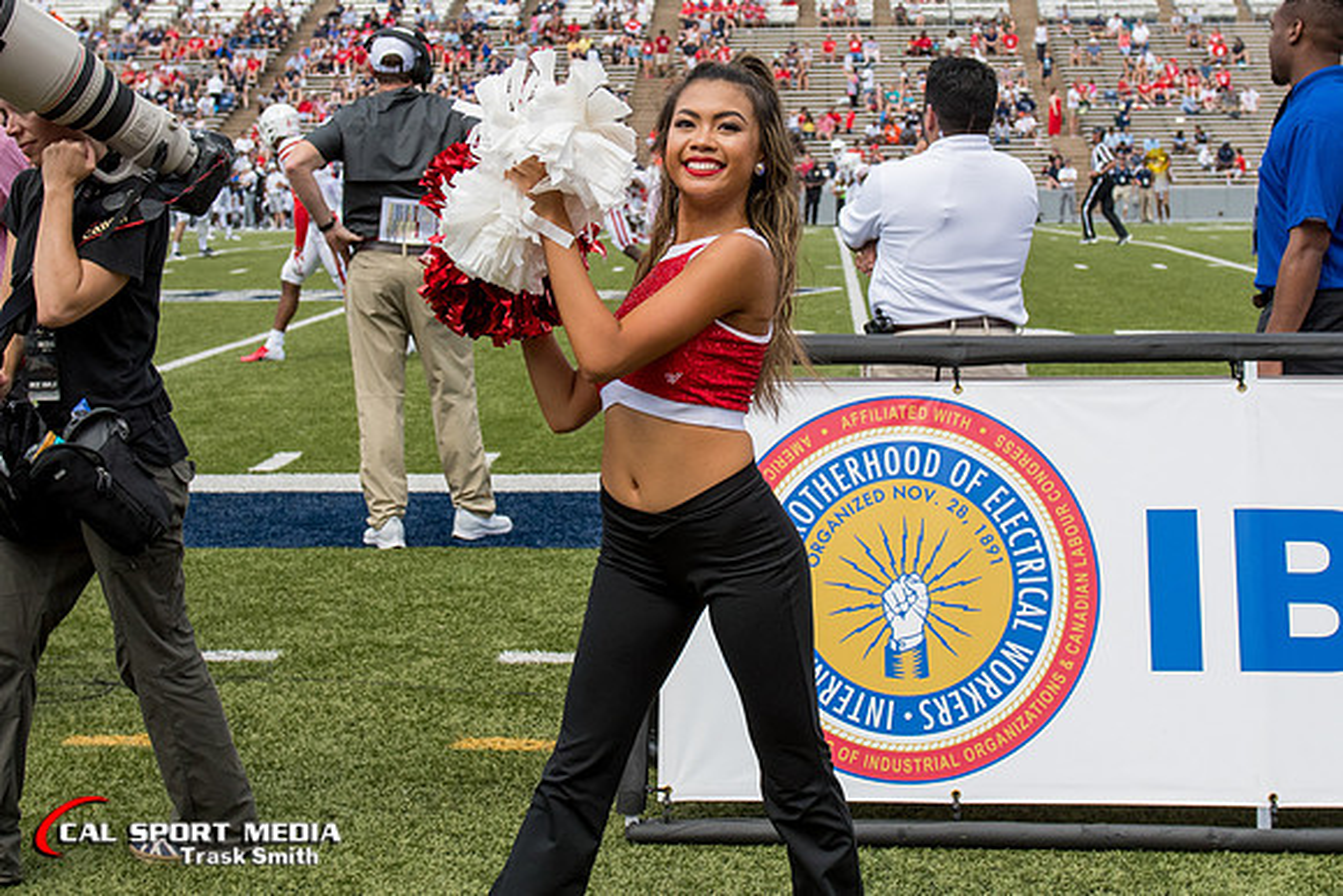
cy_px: 291
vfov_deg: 21.4
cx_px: 694
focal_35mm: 63
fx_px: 2359
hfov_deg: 31.8
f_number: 4
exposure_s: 1/5000
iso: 640
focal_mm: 31
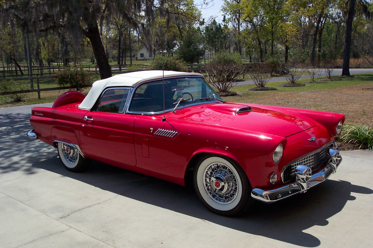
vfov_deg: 35.1
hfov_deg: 50.7
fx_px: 394
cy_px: 124
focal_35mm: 38
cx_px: 186
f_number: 4.8
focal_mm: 8
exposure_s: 1/1000
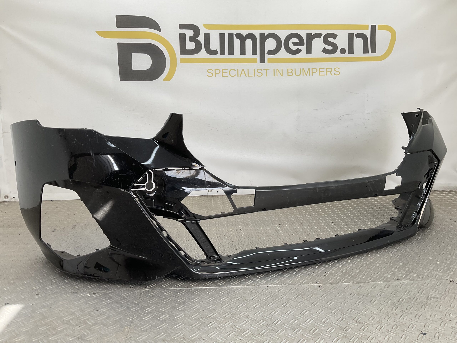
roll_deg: +0.0
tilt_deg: -10.0
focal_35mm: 29
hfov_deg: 61.7
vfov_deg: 48.2
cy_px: 172
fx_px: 383
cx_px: 228
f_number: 1.8
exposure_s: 1/165
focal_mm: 3
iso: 16
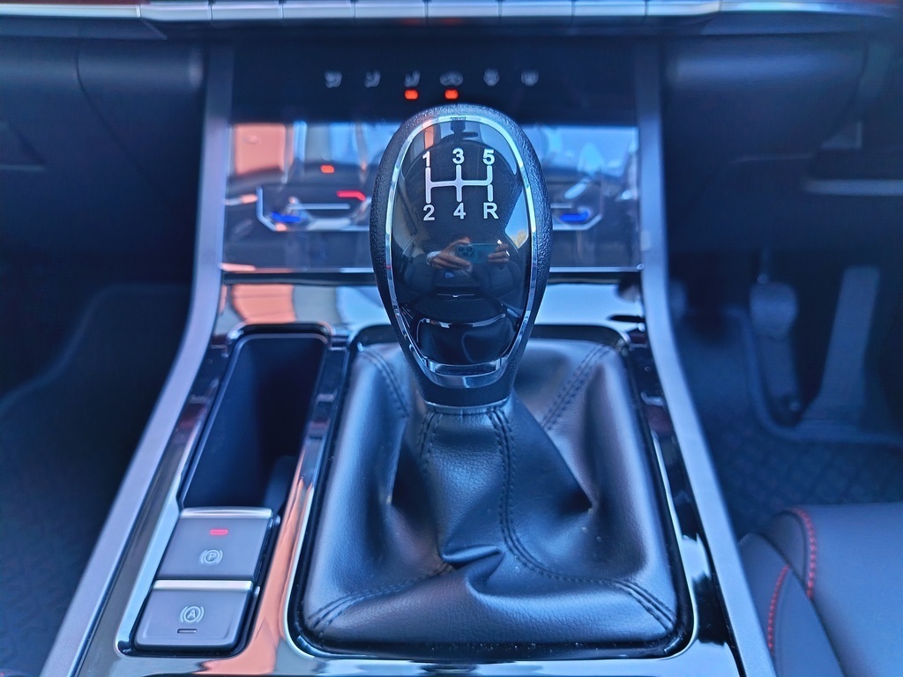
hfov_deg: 71.6
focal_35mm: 24
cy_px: 338
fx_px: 626
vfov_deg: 56.8
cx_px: 452
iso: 1764
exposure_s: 1/30
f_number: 1.75
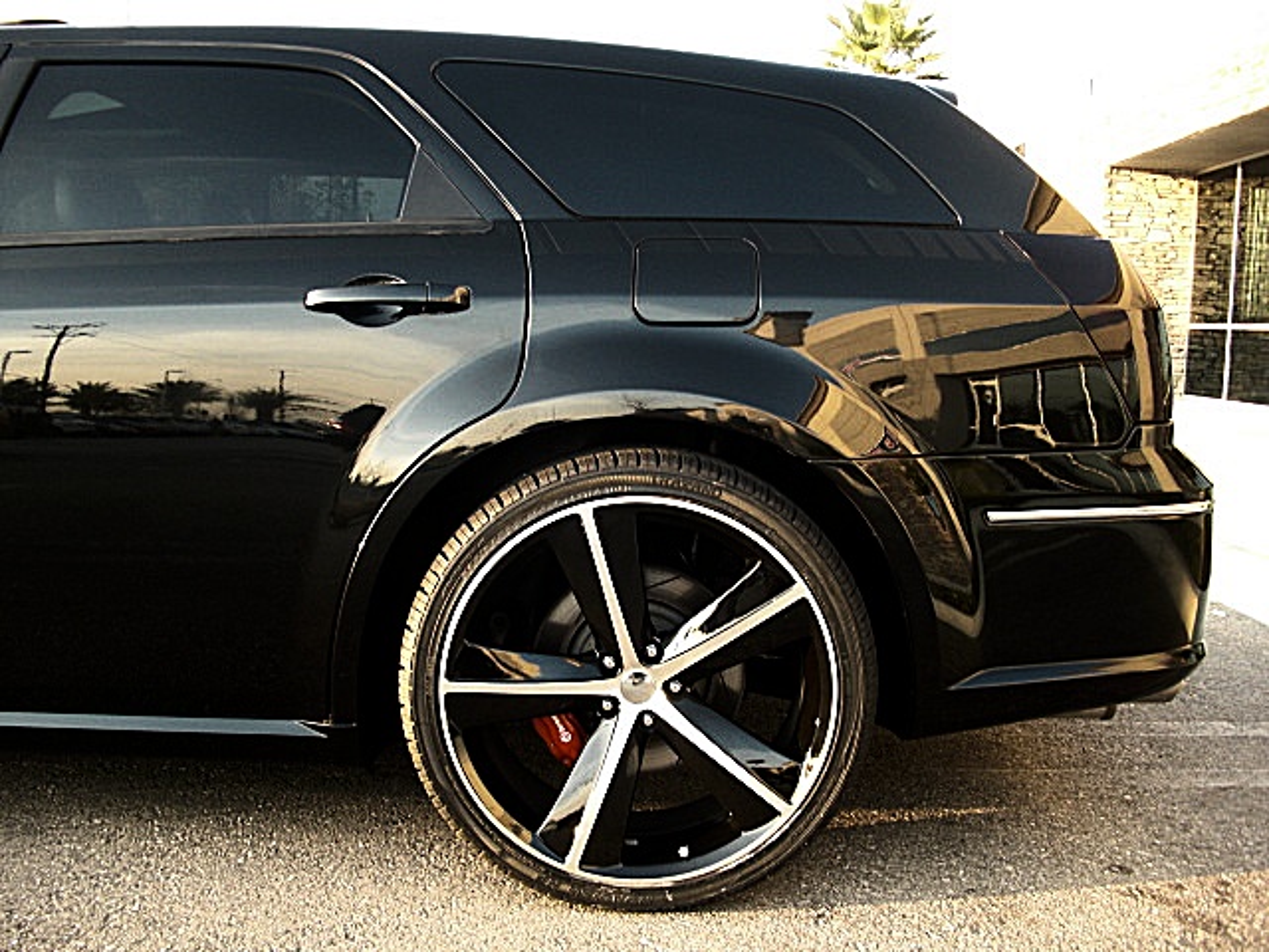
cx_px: 634
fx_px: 1320
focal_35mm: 36
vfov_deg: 39.7
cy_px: 476
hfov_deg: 51.4
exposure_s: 1/80
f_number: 2.8
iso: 200
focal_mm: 6.3
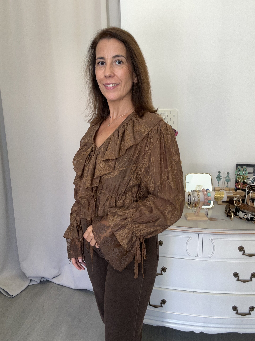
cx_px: 128
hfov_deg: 46.8
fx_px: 295
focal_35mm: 30
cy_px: 170
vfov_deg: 60.0
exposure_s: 1/50
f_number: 1.9
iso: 50
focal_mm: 2.69
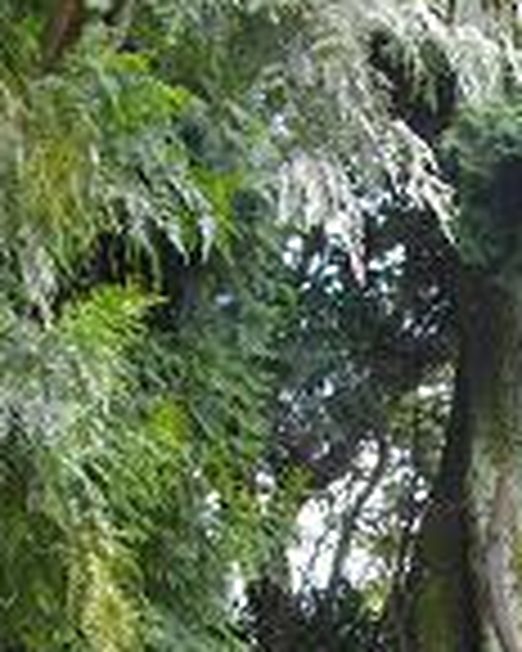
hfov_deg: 17.5
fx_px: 1622
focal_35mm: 84
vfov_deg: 21.4
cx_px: 612
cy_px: 749
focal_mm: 5.7
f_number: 2.9
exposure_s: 1/125
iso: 154
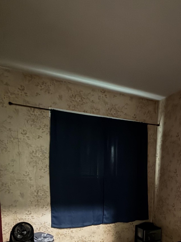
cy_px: 217
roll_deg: -2.3
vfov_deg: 49.4
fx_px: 230
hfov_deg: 41.4
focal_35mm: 33
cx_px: 141
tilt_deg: -10.6
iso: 1250
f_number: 2.2
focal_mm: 2.22
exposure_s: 1/8
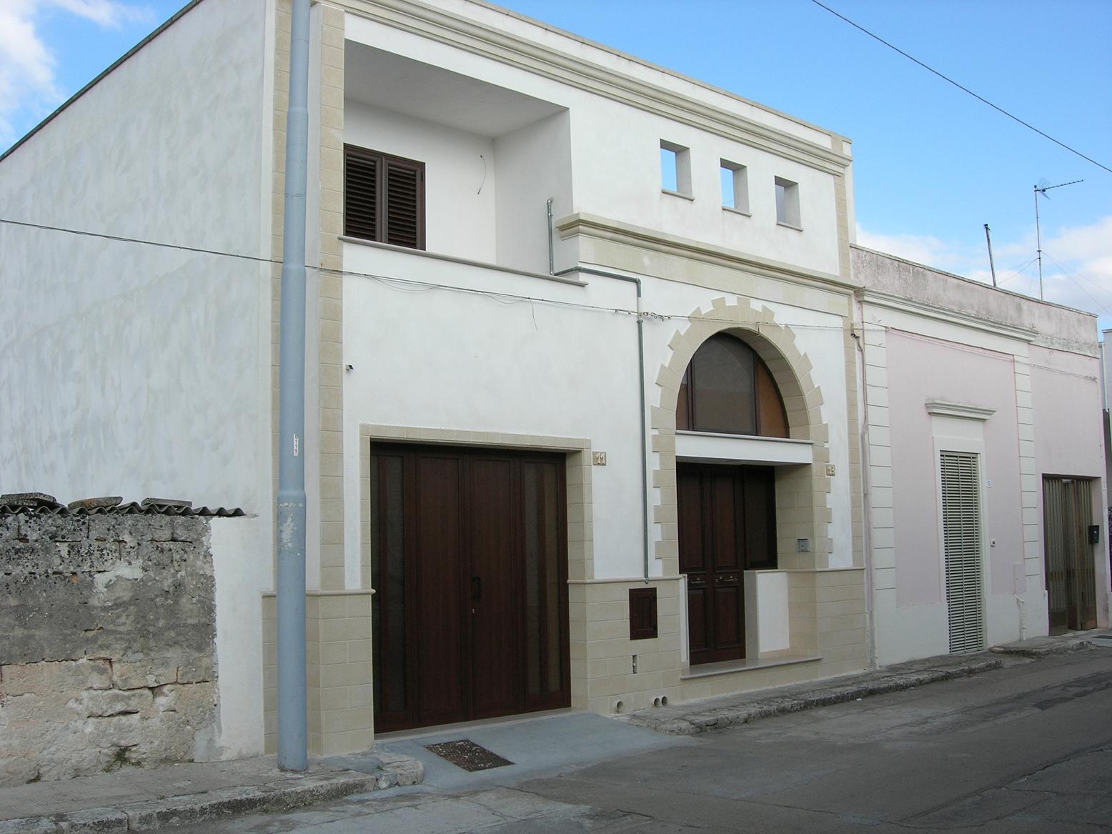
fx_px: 1221
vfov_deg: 37.7
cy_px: 417
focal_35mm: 38
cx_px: 556
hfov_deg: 49.0
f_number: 4.8
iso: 64
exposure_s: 1/311
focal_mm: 7.8
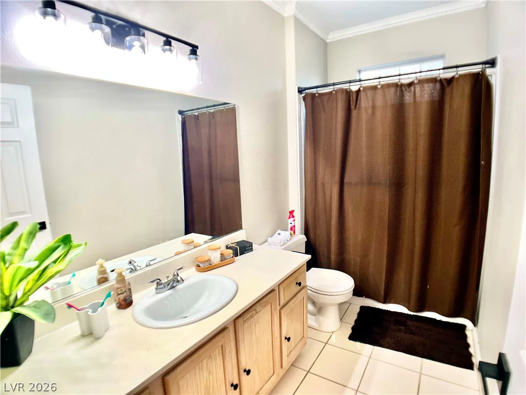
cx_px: 263
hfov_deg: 67.3
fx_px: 395
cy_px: 198
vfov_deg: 53.1
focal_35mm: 26
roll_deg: +2.4
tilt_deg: -9.4
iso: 125
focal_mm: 5.7
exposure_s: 1/120
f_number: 1.5
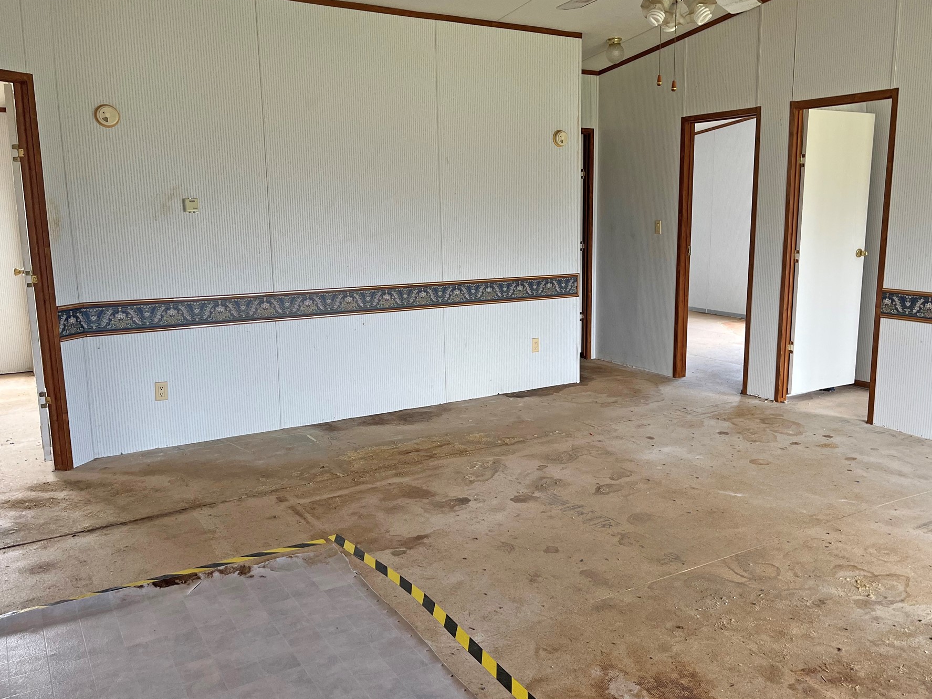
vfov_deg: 46.8
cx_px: 521
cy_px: 345
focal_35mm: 30
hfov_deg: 59.8
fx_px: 808
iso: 125
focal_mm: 5.1
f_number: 1.6
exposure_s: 1/112
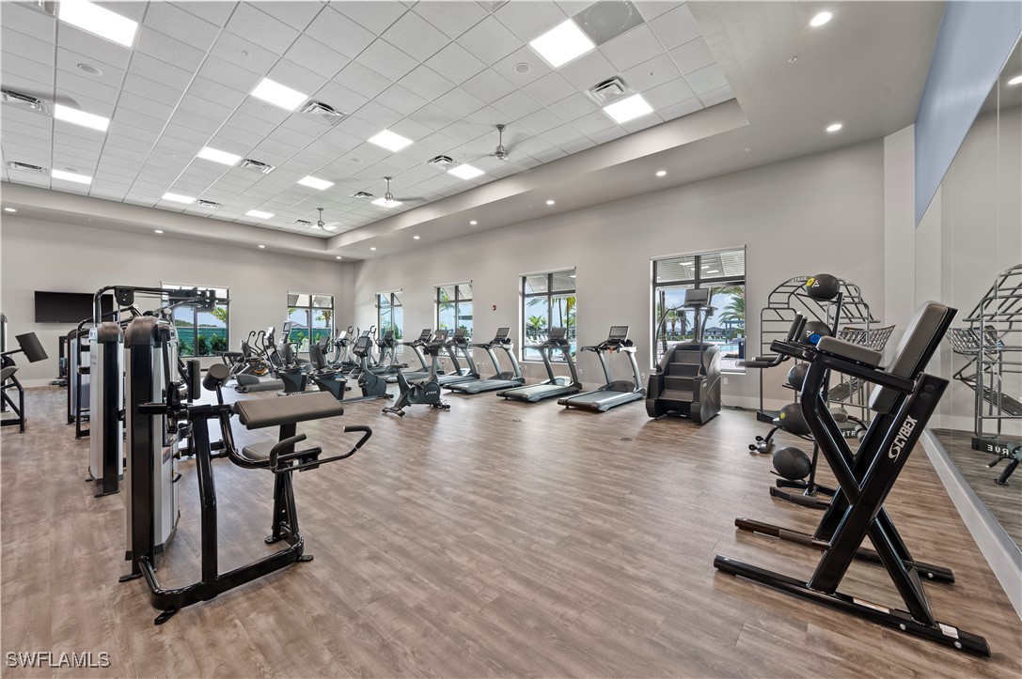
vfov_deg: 81.1
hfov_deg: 104.3
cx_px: 511
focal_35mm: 14
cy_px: 340
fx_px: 397
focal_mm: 14
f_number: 9
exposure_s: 1/2.5
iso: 320
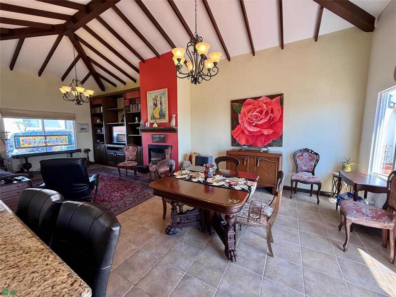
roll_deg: +0.4
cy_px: 148
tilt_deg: -6.8
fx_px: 160
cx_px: 198
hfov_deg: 102.1
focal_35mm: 14
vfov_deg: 85.7
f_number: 2.2
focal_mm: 2.22
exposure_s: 1/120
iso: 200
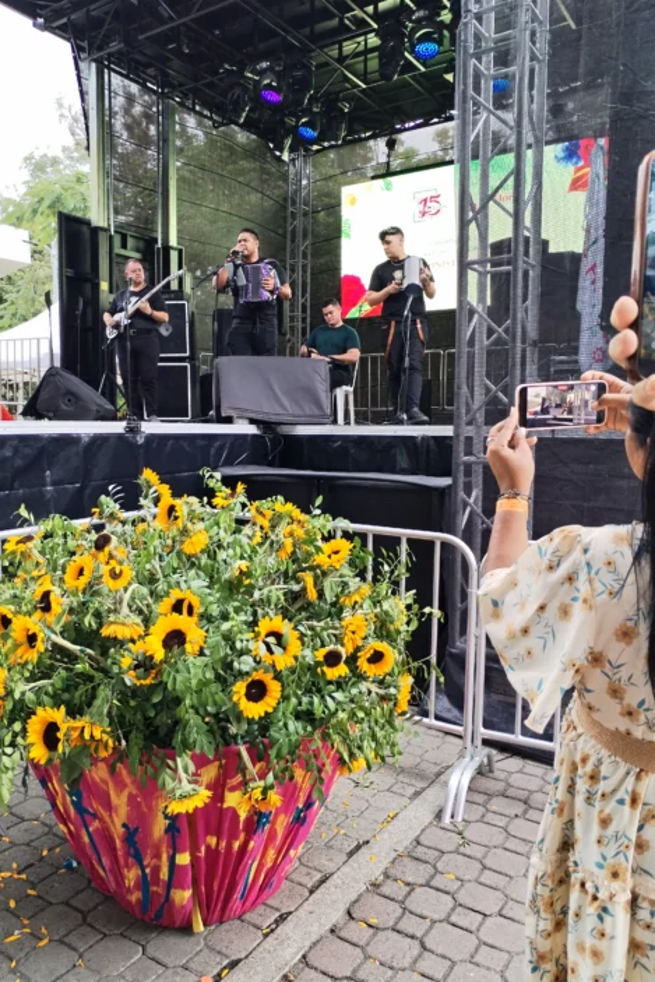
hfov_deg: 46.4
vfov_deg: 65.5
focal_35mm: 28
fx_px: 764
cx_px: 304
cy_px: 488
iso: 113
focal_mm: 4.75
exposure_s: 1/100
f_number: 1.8
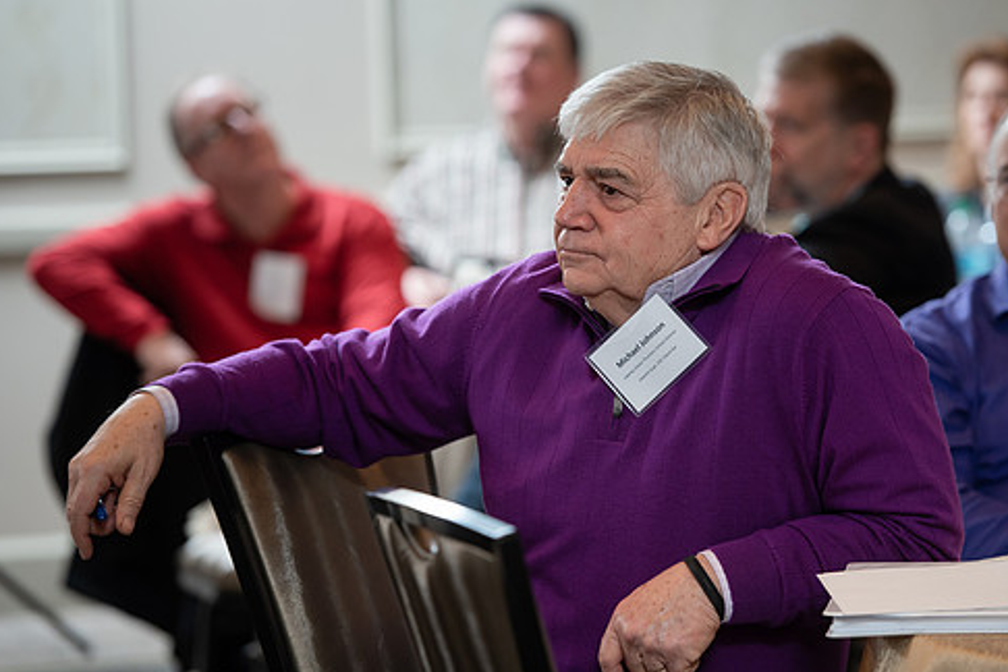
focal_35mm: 173
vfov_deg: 7.9
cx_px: 589
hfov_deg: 11.9
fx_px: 4844
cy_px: 333
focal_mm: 145
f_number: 3.2
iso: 640
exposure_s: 1/200
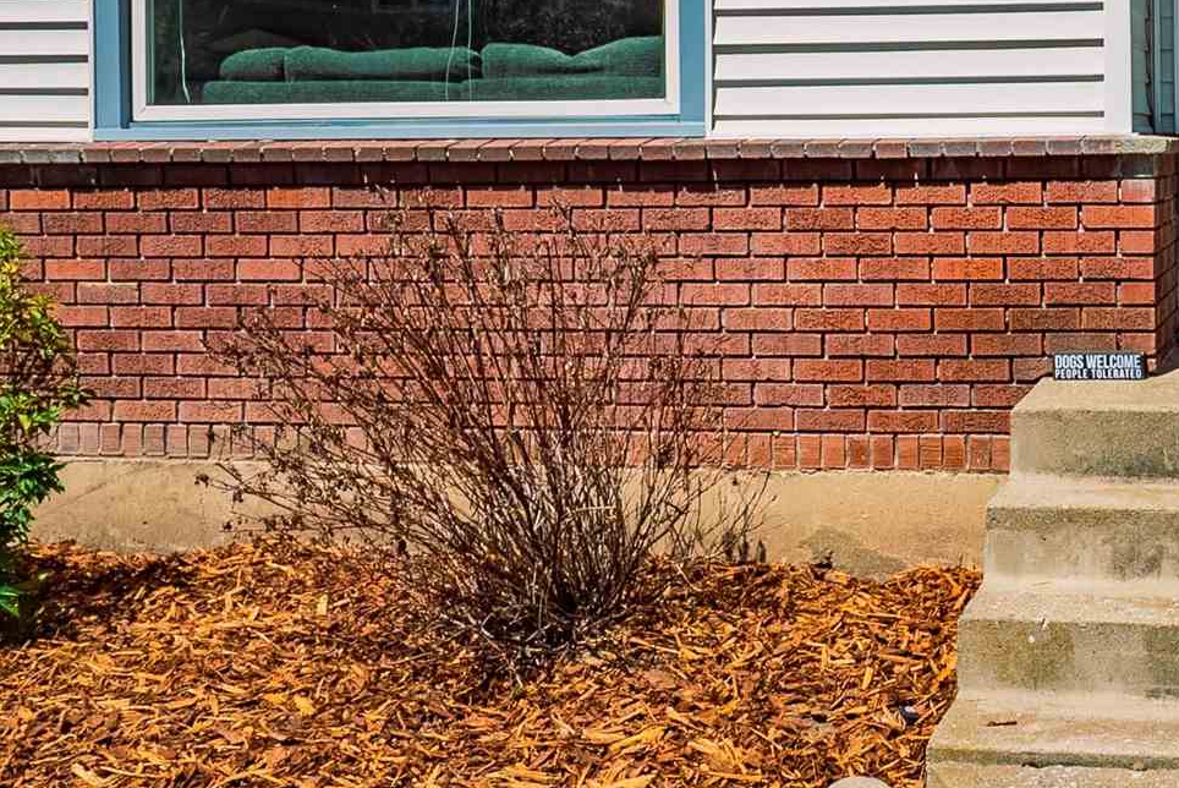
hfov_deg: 35.3
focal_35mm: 51
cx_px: 1173
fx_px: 1671
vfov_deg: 26.1
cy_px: 174
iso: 400
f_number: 8
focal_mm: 16
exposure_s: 1/8000
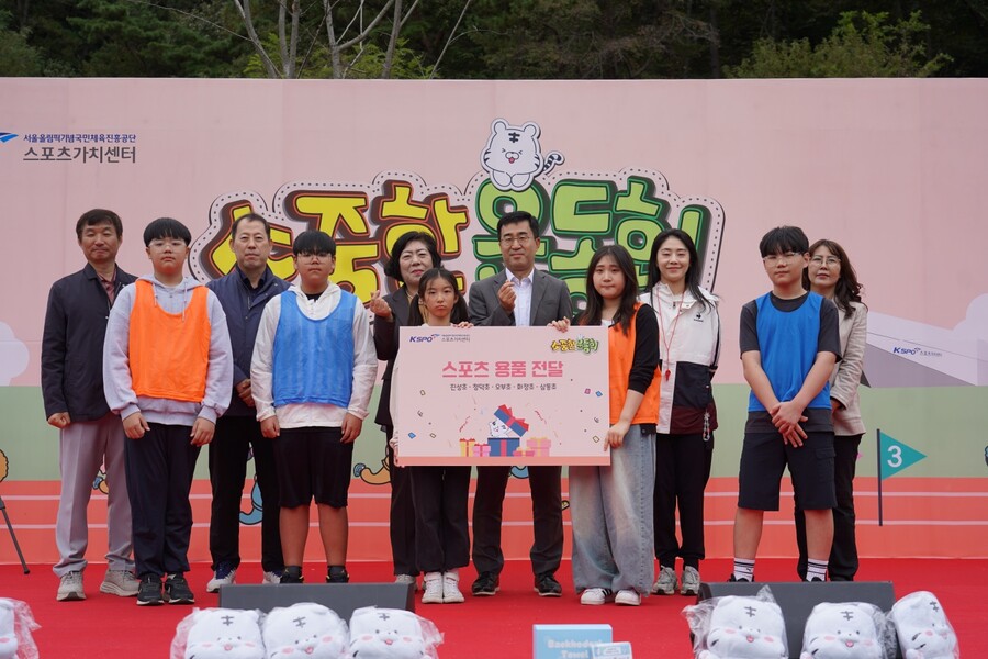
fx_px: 1345
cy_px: 330
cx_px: 494
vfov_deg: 27.5
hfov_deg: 40.3
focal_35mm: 49
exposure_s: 1/250
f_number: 4.5
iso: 100
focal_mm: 49
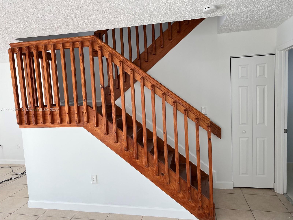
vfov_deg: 53.1
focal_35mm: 26
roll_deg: +2.5
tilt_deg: -6.0
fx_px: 220
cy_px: 110
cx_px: 146
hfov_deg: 67.3
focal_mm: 5.7
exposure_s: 1/353
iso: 50
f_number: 1.5
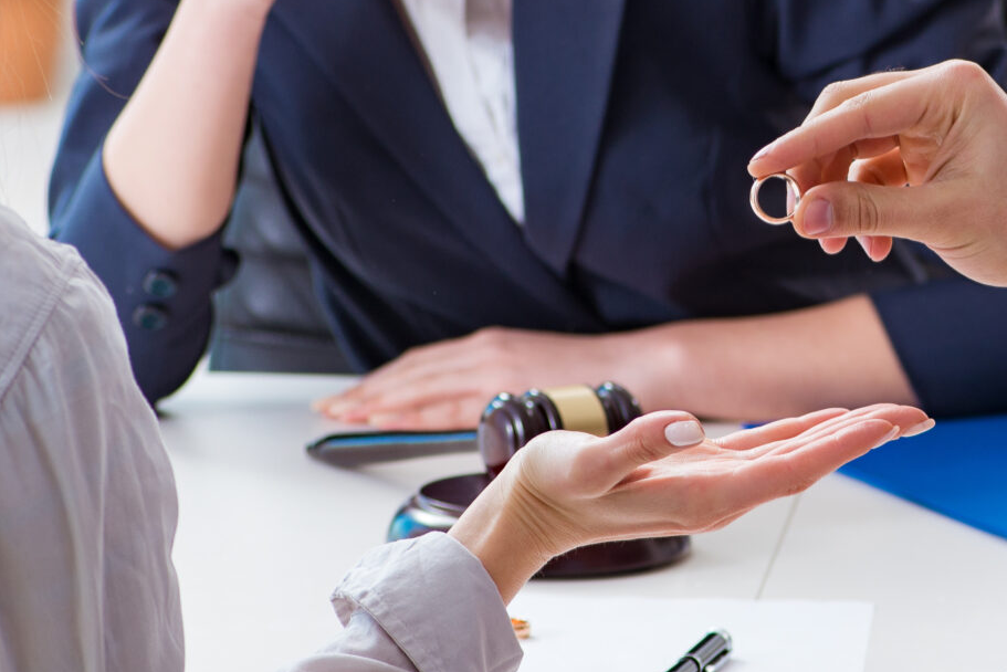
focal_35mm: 295
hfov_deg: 7.0
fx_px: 8254
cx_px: 768
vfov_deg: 4.7
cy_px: -16
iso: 160
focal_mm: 105
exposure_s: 1/100
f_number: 5.6
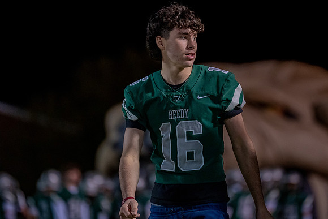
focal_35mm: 273
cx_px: 168
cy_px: 85
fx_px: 2487
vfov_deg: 5.0
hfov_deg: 7.5
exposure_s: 1/1000
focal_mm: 200
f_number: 2.8
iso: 3200
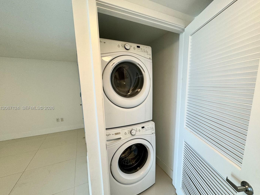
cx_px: 145
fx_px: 120
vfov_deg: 77.8
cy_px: 108
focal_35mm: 16
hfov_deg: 94.1
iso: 125
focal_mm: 2.22
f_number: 2.2
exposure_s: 1/120
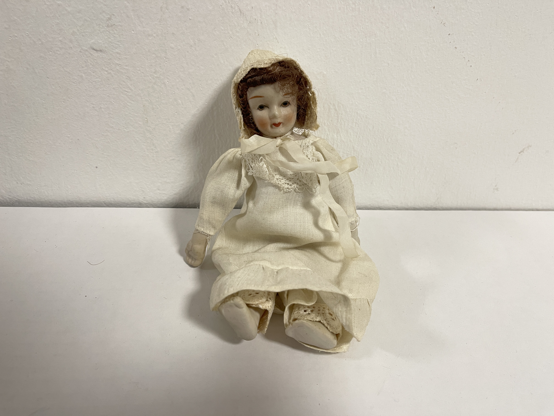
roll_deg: -5.5
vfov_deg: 54.9
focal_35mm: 25
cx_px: 277
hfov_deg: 69.4
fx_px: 400
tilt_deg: -30.6
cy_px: 208
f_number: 1.6
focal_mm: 5.1
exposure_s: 1/50
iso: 100
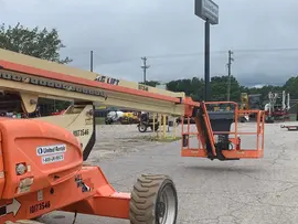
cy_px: 164
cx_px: 42
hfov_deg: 34.5
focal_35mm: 53
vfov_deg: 27.2
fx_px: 457
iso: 25
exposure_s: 1/1845
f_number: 1.8
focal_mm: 4.25
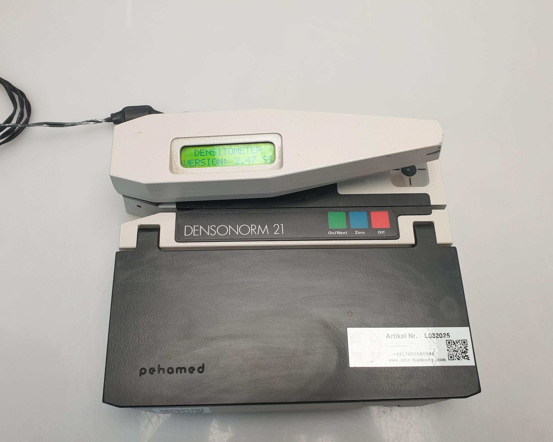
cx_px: 272
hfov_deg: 62.2
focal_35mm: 28
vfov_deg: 51.5
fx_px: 458
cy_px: 226
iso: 64
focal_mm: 4.3
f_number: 2.4
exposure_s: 1/50
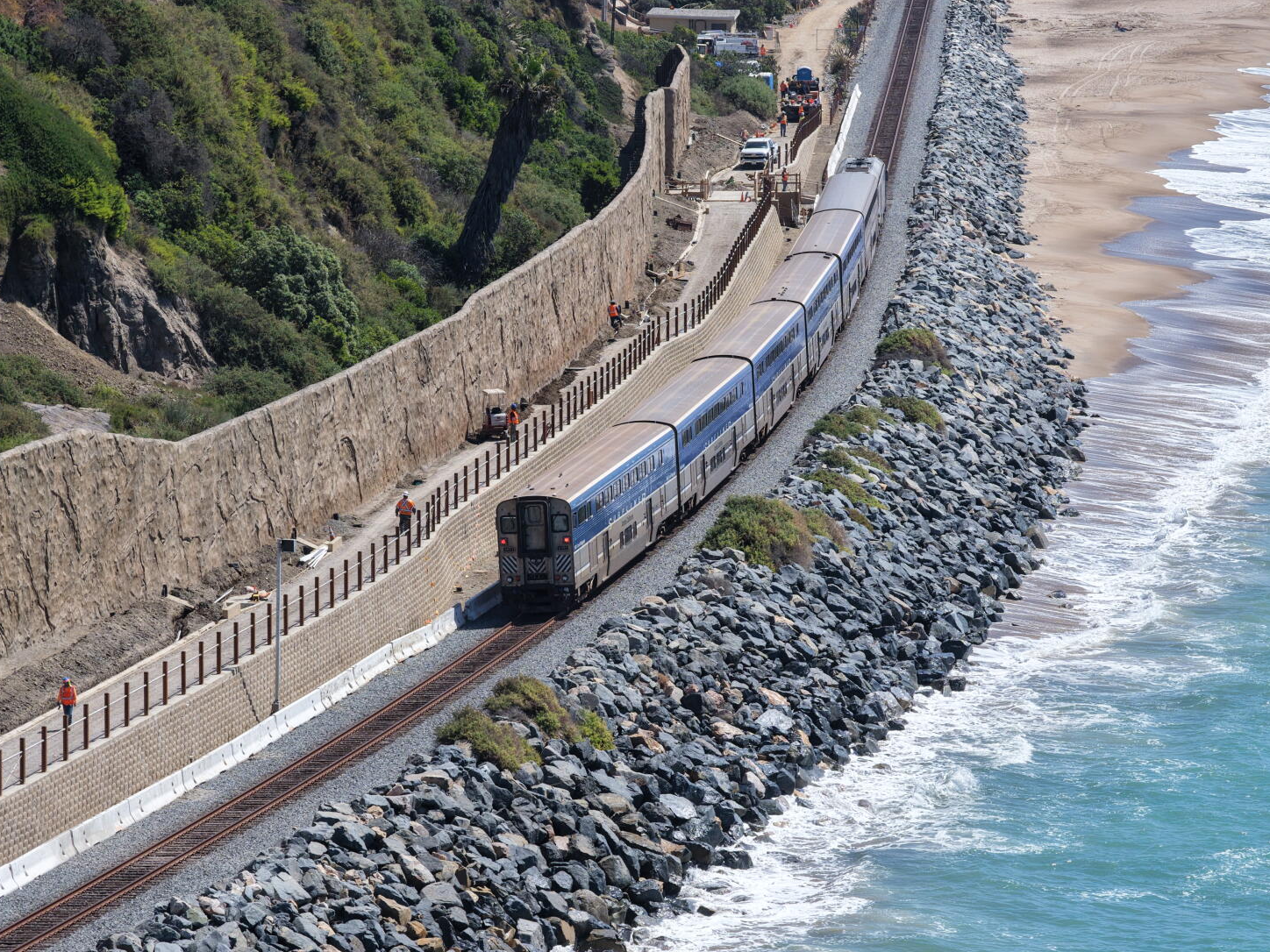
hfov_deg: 11.4
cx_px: 633
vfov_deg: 8.5
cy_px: 484
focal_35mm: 174
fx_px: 6384
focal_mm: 40
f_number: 2.8
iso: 250
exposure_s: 1/2500
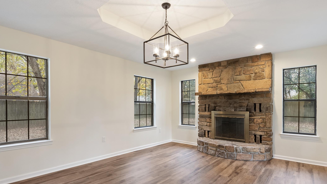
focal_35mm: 20
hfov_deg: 86.6
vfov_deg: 55.6
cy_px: 107
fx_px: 173
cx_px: 156
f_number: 9
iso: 640
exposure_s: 1/3
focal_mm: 16
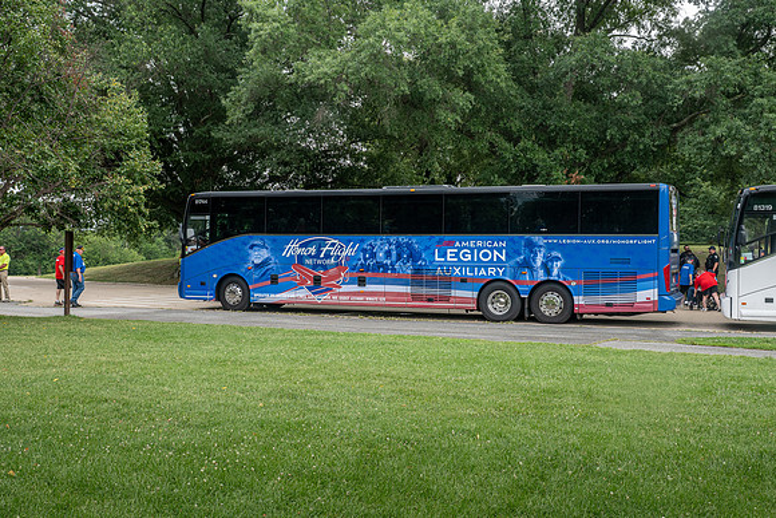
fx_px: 862
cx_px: 388
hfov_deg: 48.4
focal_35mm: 40
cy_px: 259
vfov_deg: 33.4
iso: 500
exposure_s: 1/125
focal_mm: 40
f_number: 9
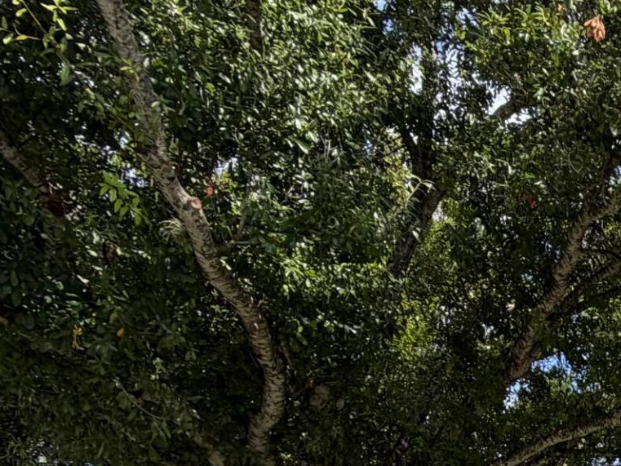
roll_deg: -0.6
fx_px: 951
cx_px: 938
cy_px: 675
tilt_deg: +2.3
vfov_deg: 23.0
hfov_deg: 26.2
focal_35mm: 53
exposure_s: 1/770
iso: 40
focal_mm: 2.22
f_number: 2.2
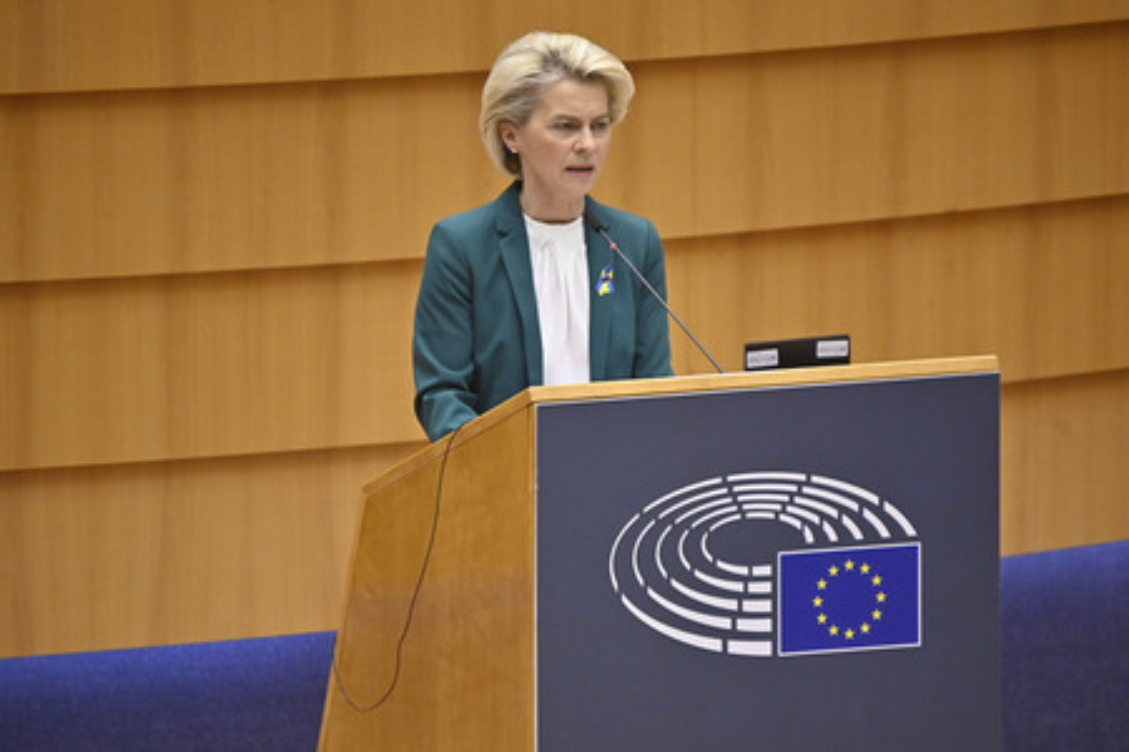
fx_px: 15679
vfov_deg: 2.7
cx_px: 564
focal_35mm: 500
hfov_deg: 4.1
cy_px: 376
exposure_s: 1/320
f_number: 6.3
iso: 3200
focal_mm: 500
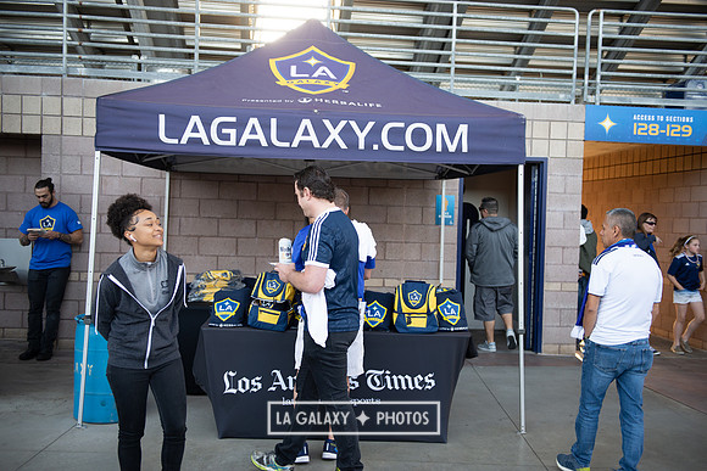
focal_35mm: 40
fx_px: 786
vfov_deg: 33.4
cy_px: 236
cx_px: 354
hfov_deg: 48.4
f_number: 2.8
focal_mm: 40
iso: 250
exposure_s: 1/200
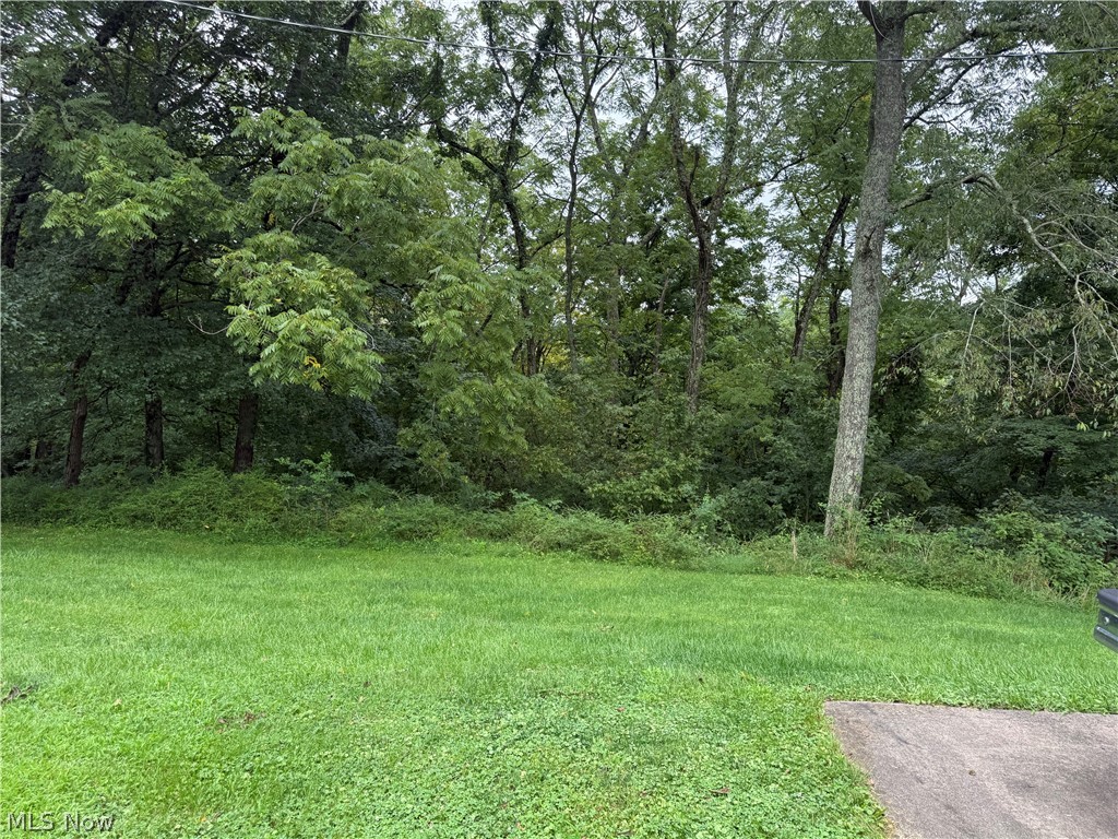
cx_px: 559
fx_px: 775
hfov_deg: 71.6
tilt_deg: -4.2
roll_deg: -0.7
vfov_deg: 56.8
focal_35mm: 24
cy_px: 420
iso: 100
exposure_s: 1/206
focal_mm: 6.76
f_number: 1.78
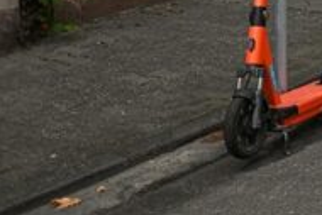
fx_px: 985
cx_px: 522
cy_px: -119
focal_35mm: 110
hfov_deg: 16.4
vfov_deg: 11.9
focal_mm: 30
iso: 100
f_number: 13
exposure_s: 1/125
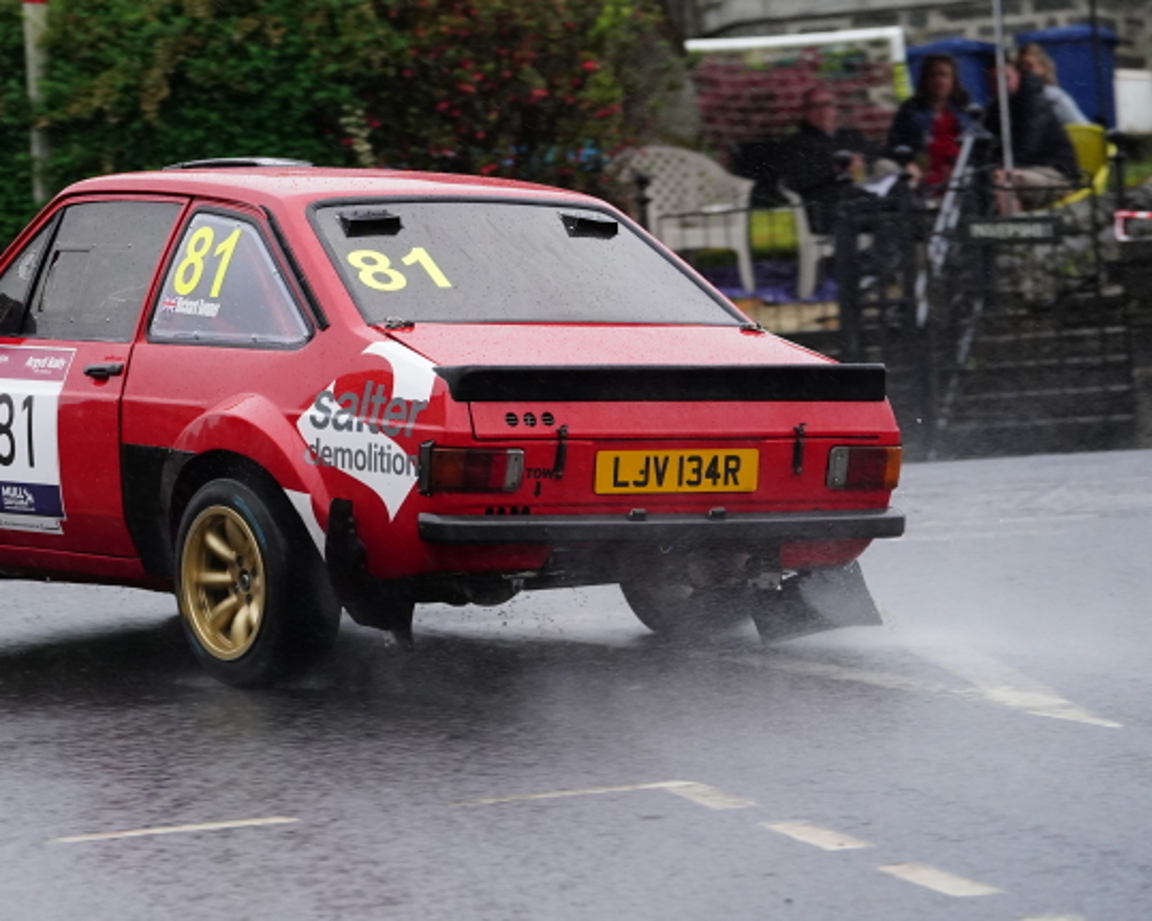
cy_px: 370
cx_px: 212
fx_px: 7159
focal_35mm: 210
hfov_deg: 9.2
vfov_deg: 7.4
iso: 2500
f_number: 4
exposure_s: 1/400
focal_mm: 134
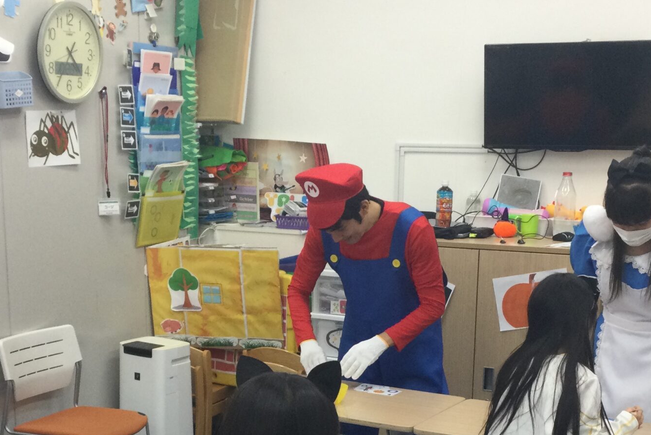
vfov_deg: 21.4
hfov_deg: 32.4
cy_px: 399
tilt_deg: -14.6
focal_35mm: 62
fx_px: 1121
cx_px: 327
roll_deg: -1.6
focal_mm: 3.3
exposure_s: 1/30
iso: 25
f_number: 2.4
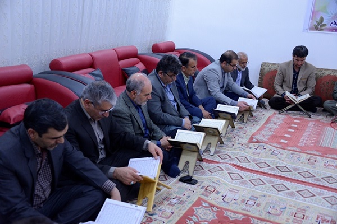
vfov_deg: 30.5
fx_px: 412
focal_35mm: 44
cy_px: 112
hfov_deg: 44.5
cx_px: 168
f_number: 4.2
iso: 2500
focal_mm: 44
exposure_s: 1/100
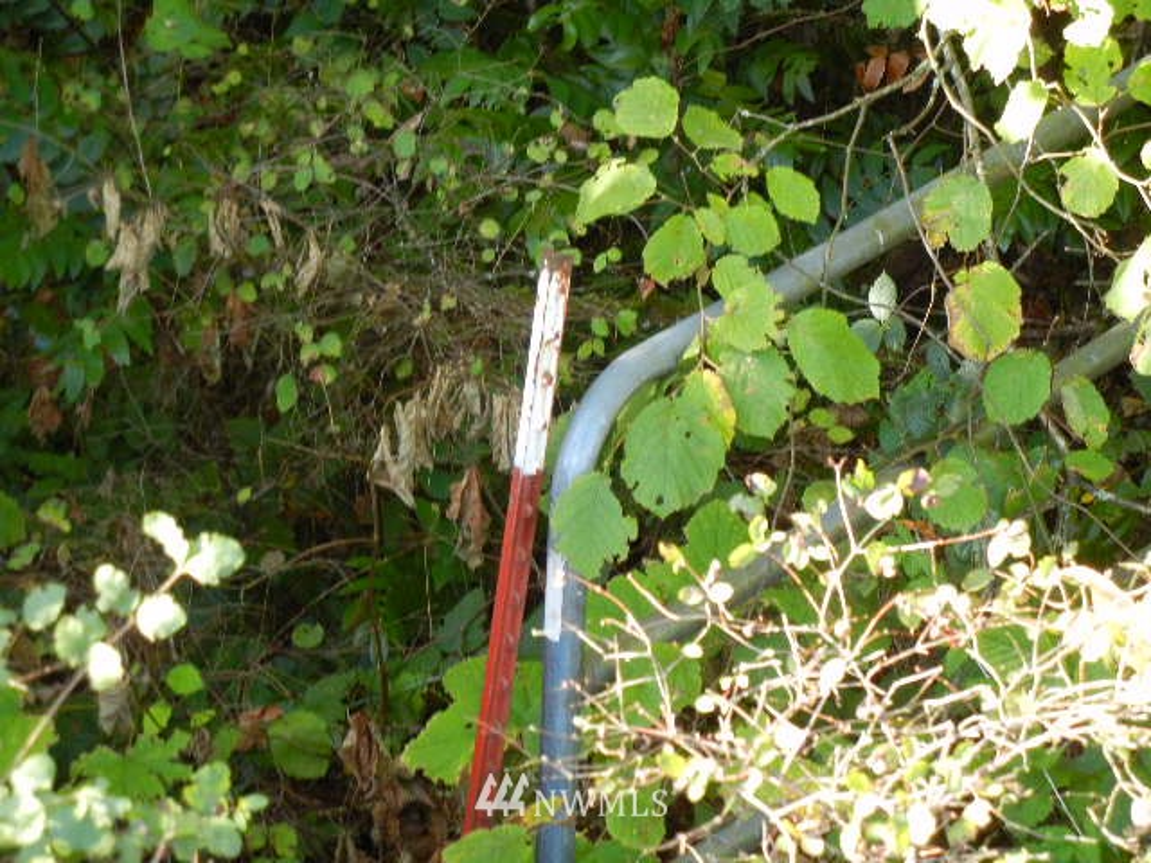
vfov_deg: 12.8
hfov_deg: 17.0
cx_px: 576
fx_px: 3857
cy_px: 432
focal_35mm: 116
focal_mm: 20.9
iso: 160
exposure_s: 1/41
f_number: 4.6
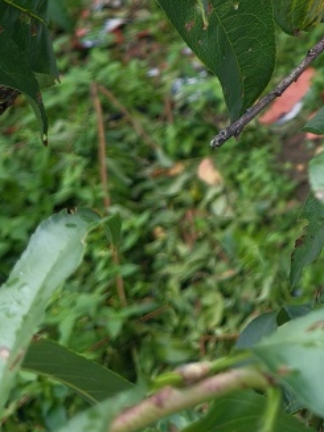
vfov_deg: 20.5
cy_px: -165
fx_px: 1059
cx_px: 514
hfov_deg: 15.7
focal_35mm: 85
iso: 80
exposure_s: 1/100
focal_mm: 4.84
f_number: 1.8
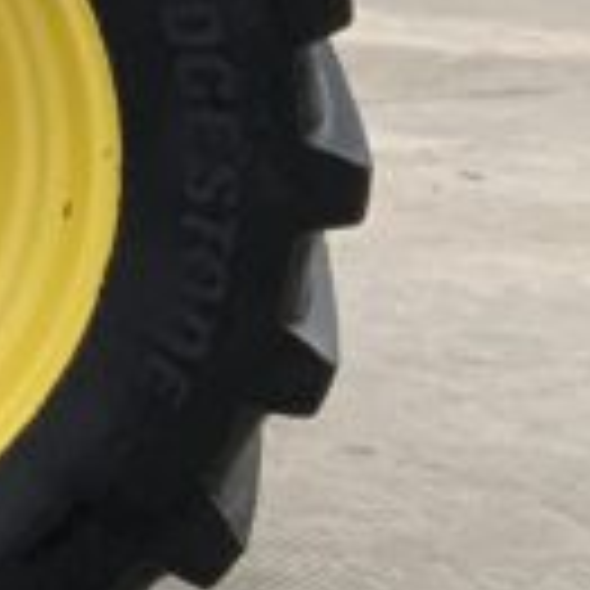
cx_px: -1189
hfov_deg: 7.6
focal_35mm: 201
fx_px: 3876
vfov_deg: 8.3
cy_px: -513
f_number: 1.8
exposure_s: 1/1534
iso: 16
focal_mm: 3
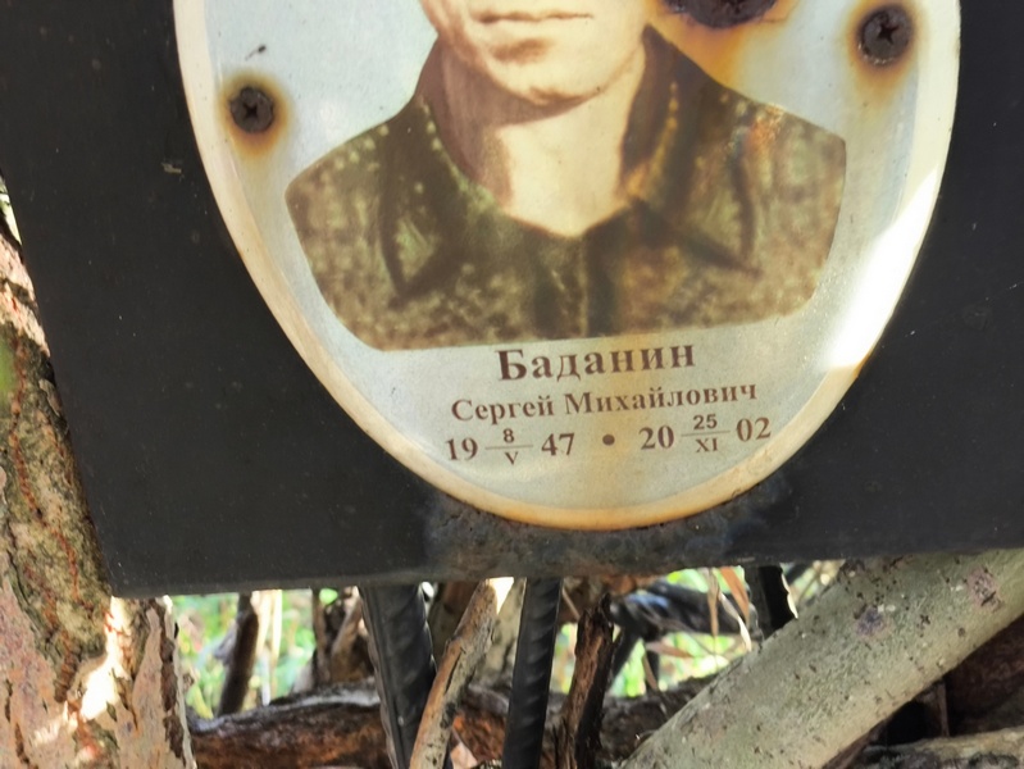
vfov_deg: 29.1
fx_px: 1480
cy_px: 384
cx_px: 512
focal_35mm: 50
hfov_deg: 38.2
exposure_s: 1/60
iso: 64
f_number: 1.7
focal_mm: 4.71
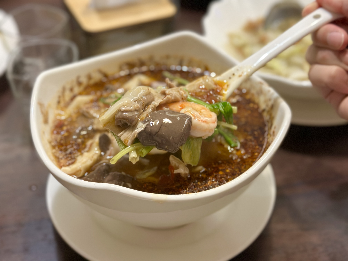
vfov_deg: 30.3
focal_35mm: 48
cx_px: 174
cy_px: 130
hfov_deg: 39.7
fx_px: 483
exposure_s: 1/60
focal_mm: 6.86
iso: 320
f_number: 1.78
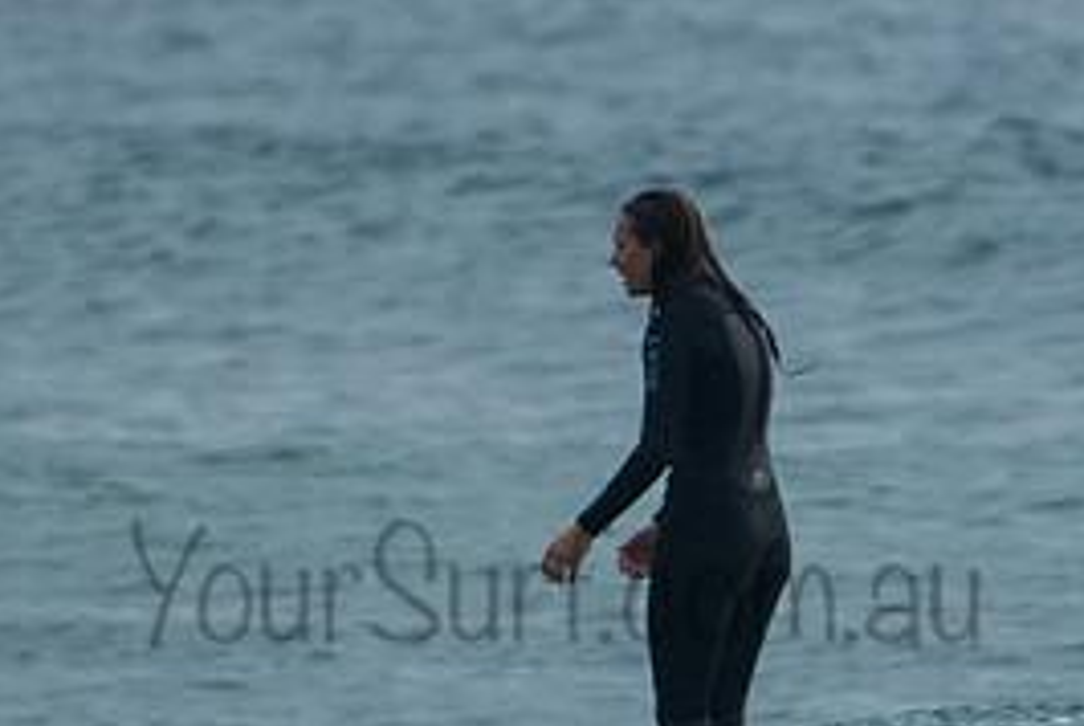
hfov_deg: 1.6
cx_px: 550
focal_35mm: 1307
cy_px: 549
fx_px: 39398
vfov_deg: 1.1
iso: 360
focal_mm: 400
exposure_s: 1/1000
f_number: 5.6
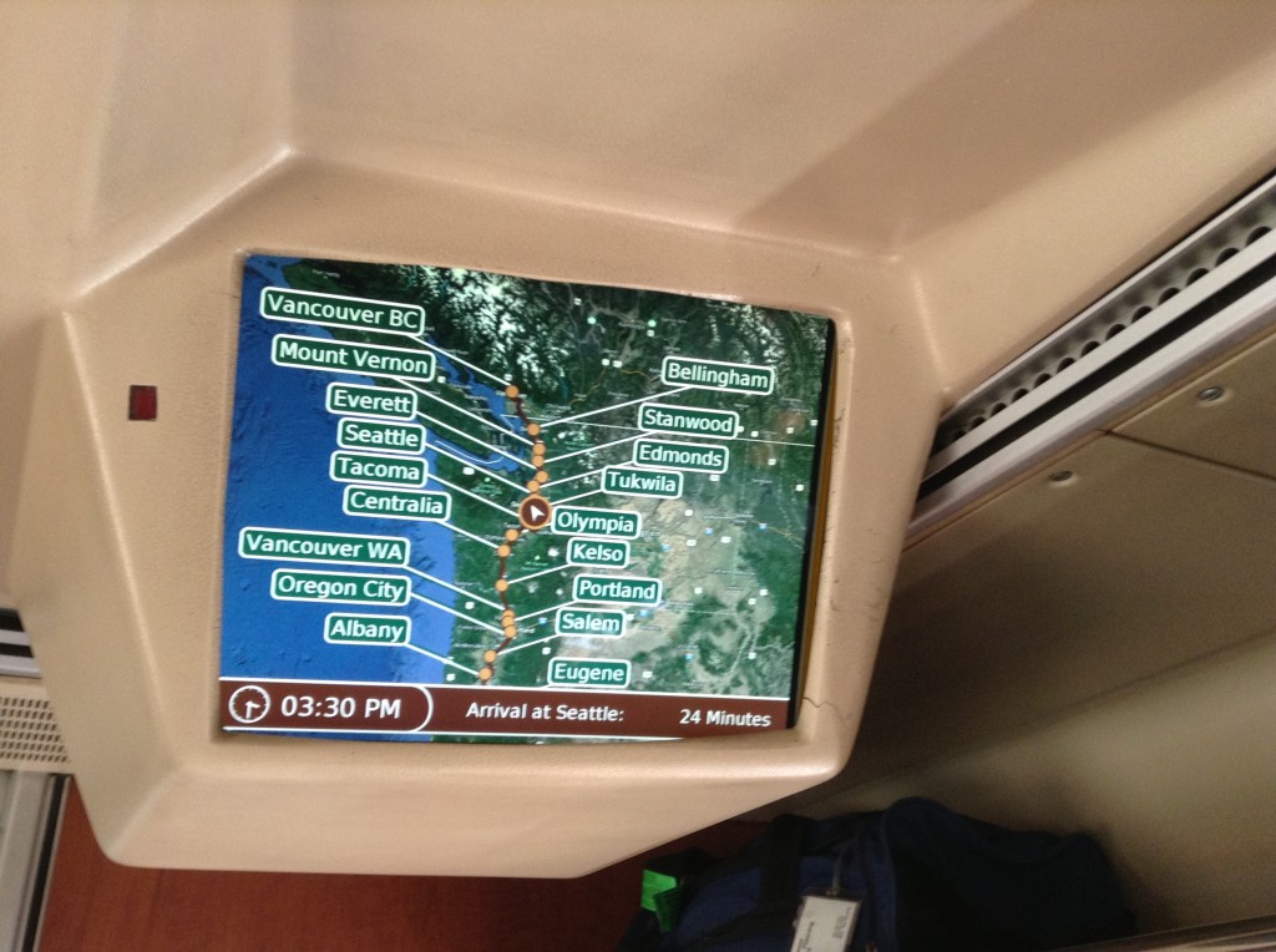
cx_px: 638
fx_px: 1214
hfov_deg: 55.4
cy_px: 476
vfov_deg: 42.8
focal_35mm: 33
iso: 100
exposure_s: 1/24
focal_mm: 3.3
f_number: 2.4
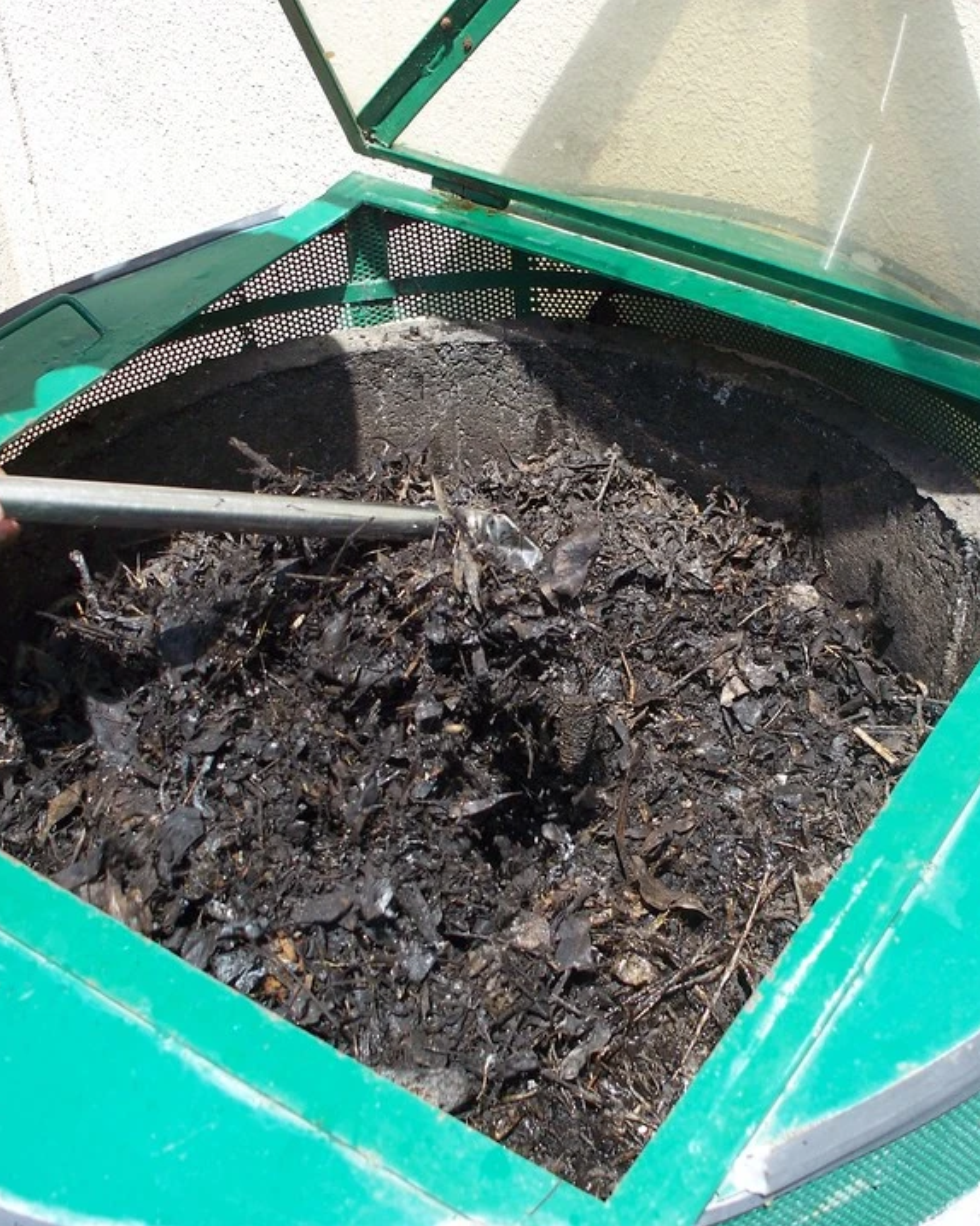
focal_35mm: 47
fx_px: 1705
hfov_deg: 31.9
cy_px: 613
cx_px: 608
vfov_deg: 39.6
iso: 80
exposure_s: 1/500
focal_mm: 7.54
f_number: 2.8
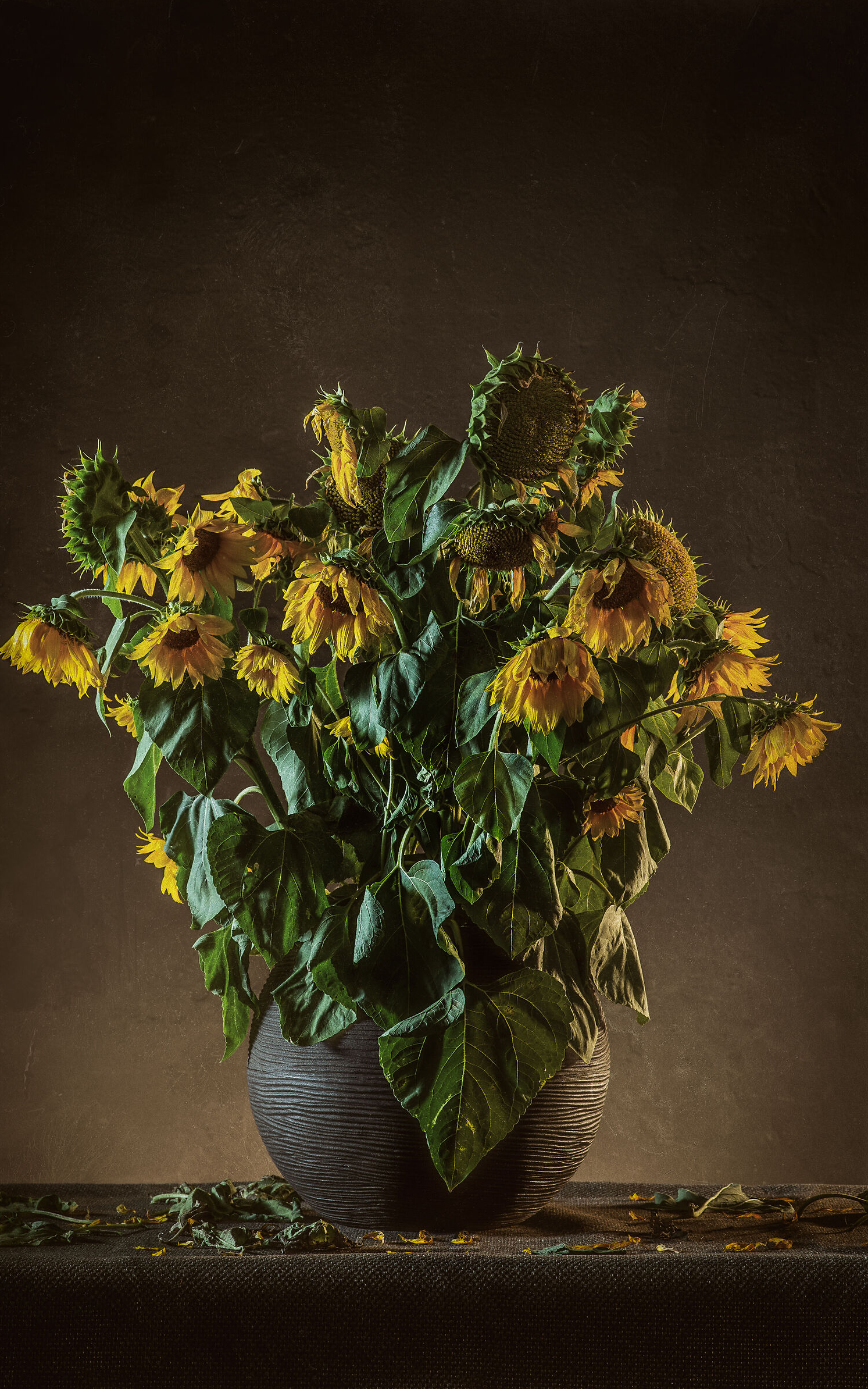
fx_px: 3292
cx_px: 407
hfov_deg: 15.0
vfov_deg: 23.8
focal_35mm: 87
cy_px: 696
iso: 100
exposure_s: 2
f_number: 11
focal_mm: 85
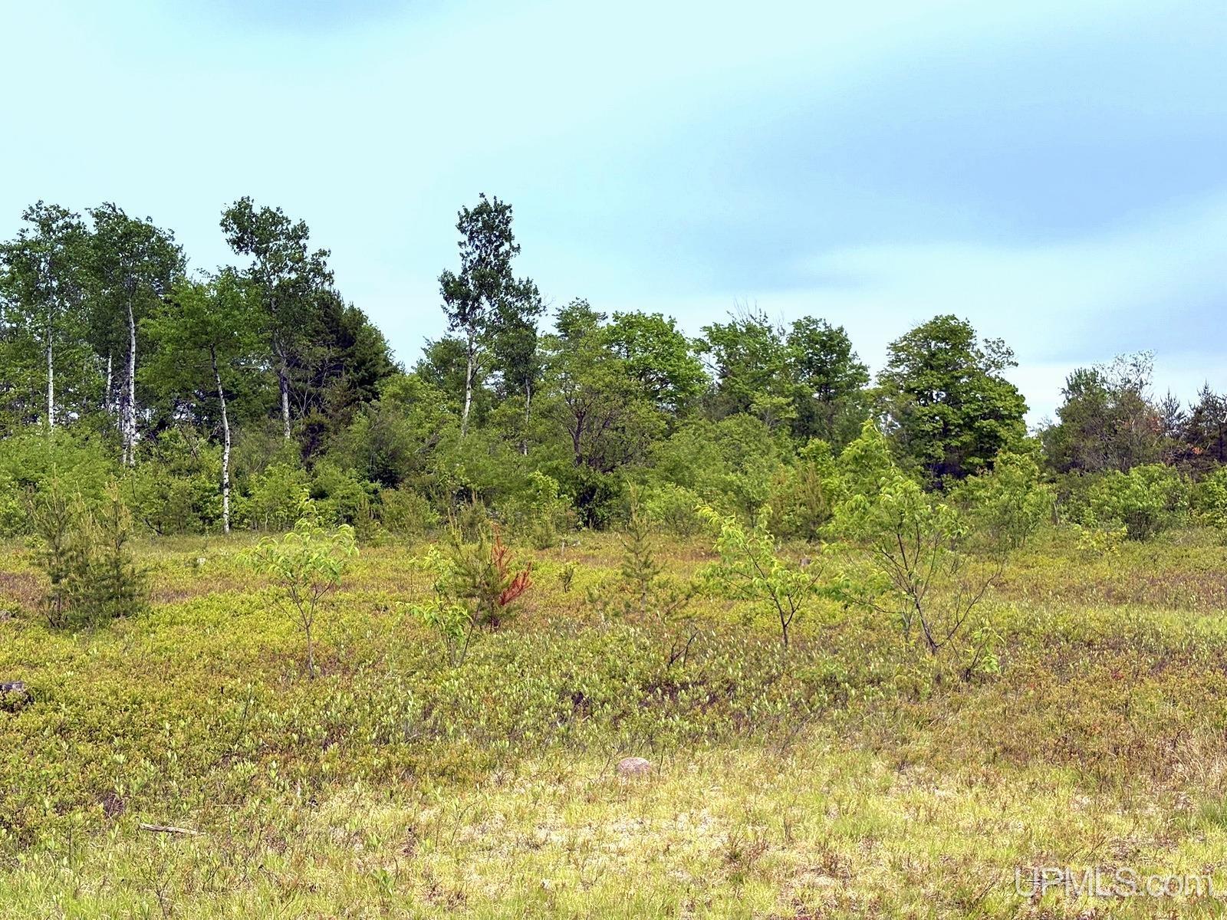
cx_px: 614
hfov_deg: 36.8
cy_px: 460
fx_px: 1843
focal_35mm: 52
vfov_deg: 28.0
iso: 32
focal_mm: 5.96
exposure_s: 1/3636
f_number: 1.6
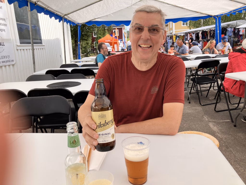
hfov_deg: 63.4
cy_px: 92
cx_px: 123
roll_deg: +3.7
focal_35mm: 28
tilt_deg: -12.3
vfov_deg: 49.7
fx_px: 199
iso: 32
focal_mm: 3.99
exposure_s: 1/481
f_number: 1.8
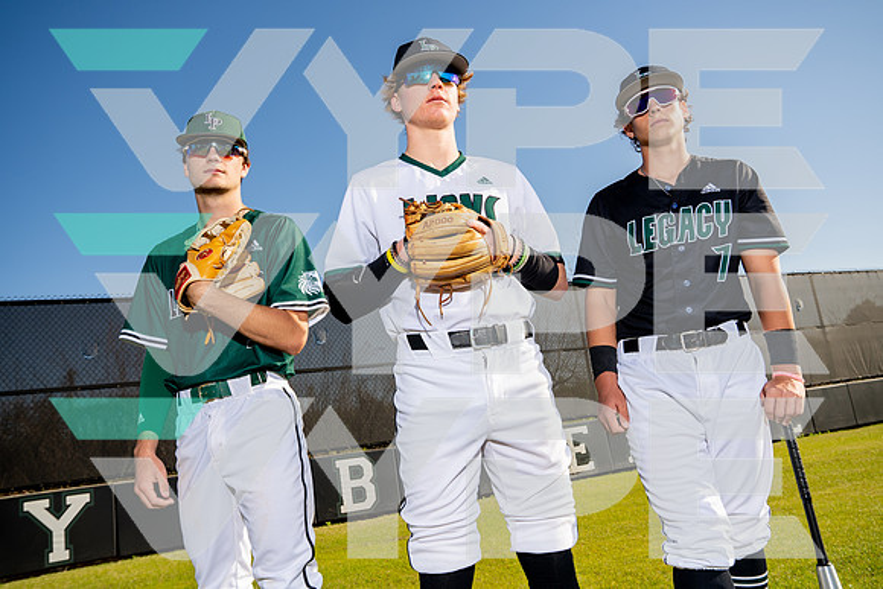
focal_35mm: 29
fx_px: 711
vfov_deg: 45.0
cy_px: 294
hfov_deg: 63.6
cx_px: 442
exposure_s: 1/250
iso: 100
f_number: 8
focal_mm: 29
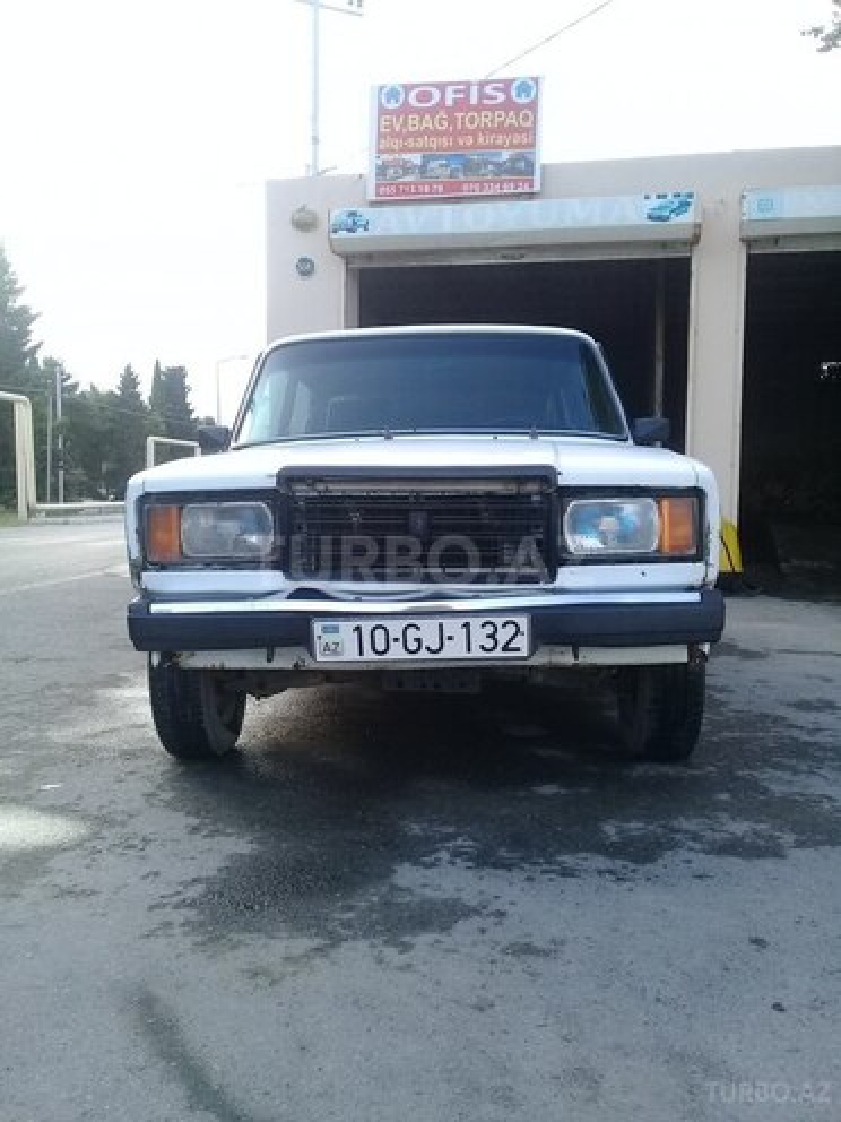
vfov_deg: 58.4
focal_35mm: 31
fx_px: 1004
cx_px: 420
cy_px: 561
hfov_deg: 45.4
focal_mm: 3.3
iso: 50
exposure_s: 1/131
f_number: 2.2
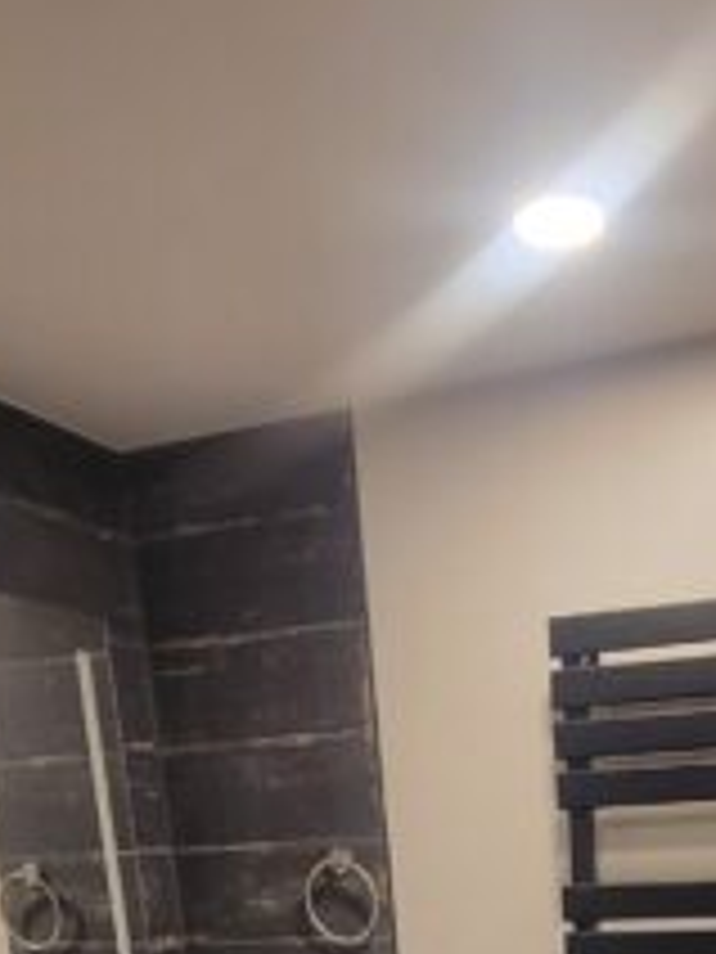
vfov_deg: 34.4
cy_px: 1217
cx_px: 608
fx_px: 1103
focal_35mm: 40
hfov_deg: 34.5
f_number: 2.2
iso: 320
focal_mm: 2.2
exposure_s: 1/32
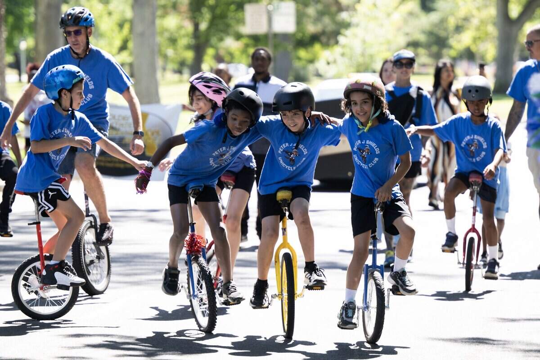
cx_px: 270
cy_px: 180
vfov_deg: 7.8
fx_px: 2625
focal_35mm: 175
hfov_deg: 11.7
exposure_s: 1/500
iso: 400
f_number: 4
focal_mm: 175
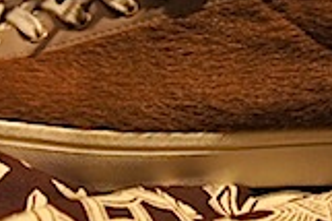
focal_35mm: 125
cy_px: -3
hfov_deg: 16.4
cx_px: 219
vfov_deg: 10.8
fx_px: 1152
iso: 1600
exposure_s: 1/20
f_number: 4
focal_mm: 28
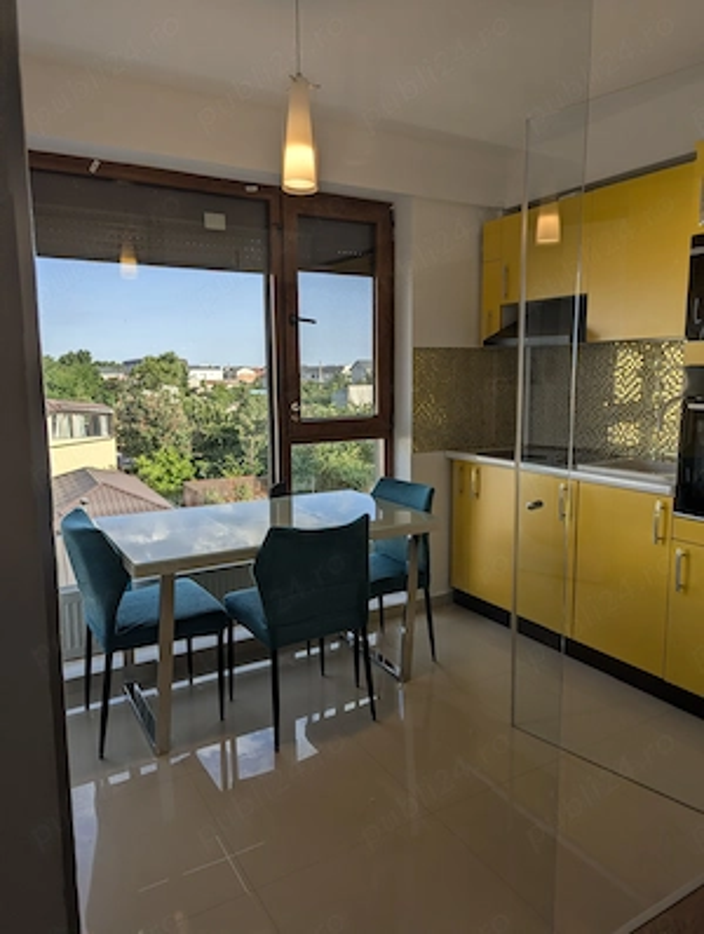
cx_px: 352
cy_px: 467
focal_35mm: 24
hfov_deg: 57.0
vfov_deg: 71.5
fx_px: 649
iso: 50
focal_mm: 6.81
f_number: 1.85
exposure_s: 1/838
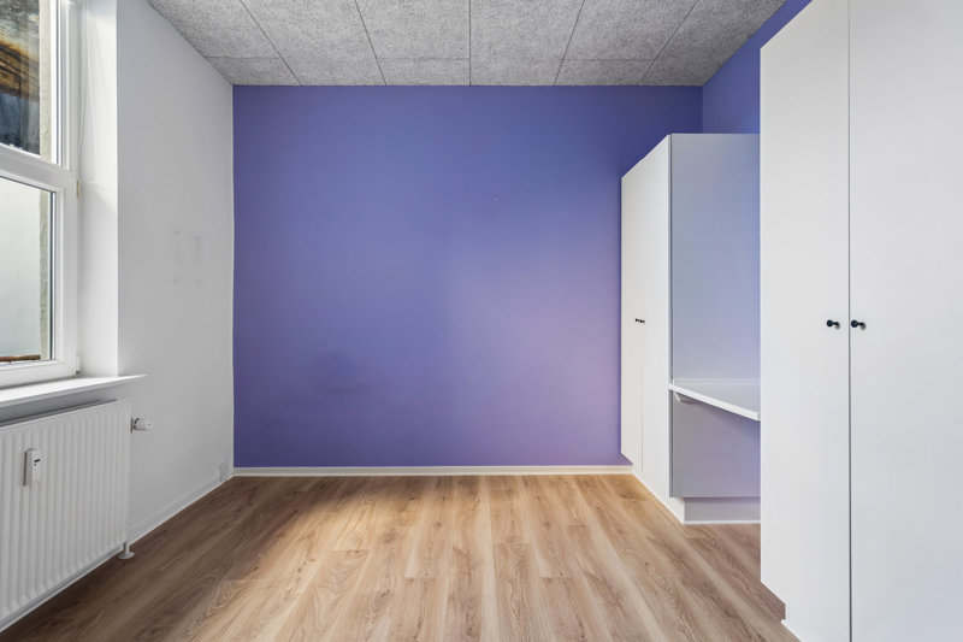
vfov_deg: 70.4
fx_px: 455
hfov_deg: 93.3
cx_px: 482
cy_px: 321
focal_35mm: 17
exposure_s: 1/20
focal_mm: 17
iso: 400
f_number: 4.5
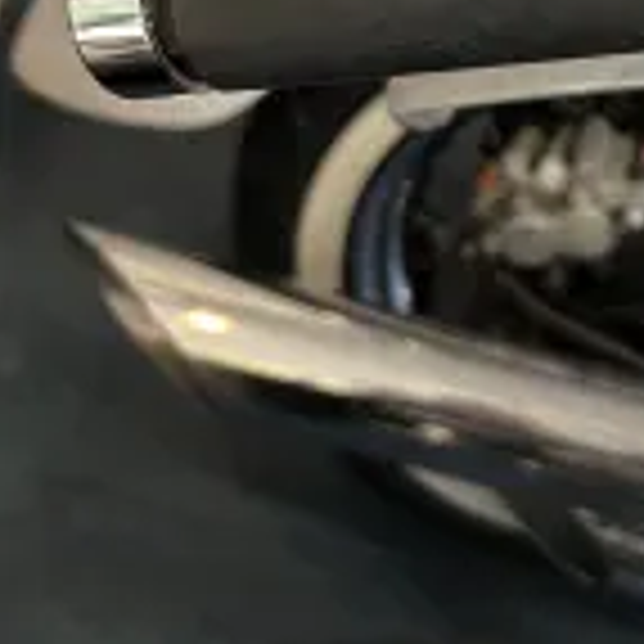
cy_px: 50
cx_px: 802
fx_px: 1221
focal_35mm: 58
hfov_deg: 25.9
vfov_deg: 28.3
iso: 250
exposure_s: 1/50
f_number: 1.5
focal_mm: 5.7
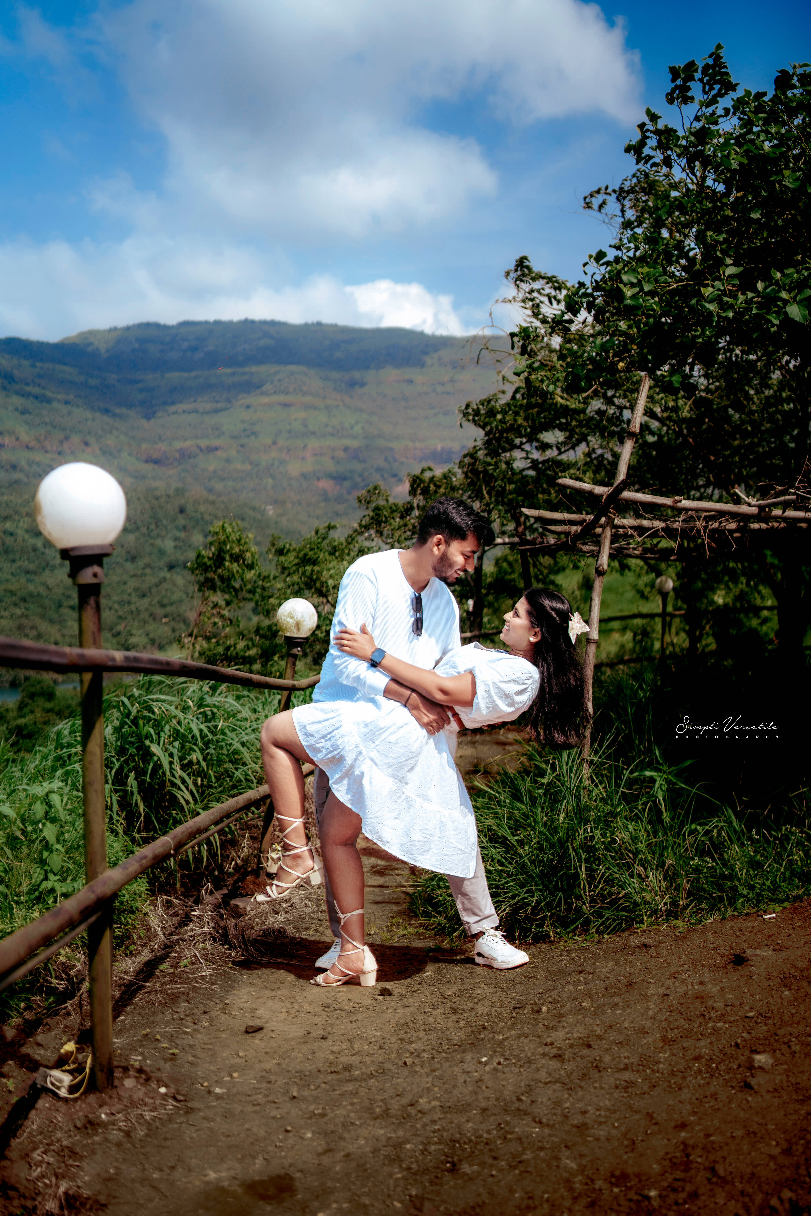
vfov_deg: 54.4
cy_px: 608
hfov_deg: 37.9
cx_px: 406
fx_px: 1183
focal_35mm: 35
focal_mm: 35
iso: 100
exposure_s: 1/8000
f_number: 1.4
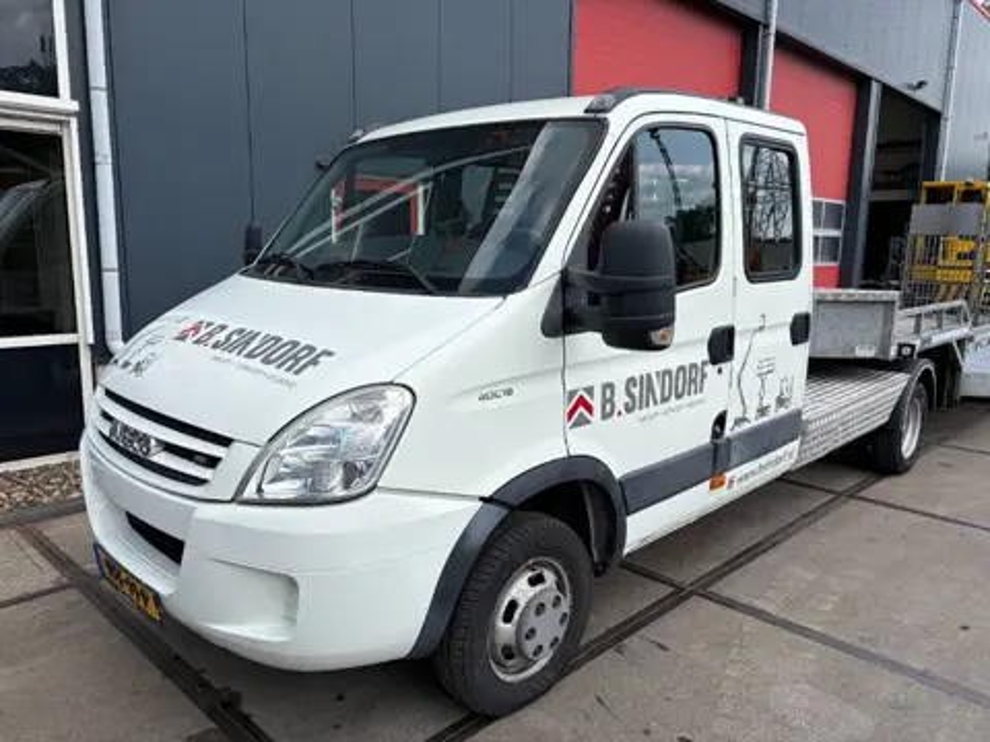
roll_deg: -0.4
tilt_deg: -8.0
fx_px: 744
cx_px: 495
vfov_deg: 53.1
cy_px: 371
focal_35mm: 26
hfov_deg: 67.3
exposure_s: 1/2747
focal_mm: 5.96
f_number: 1.6
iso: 50
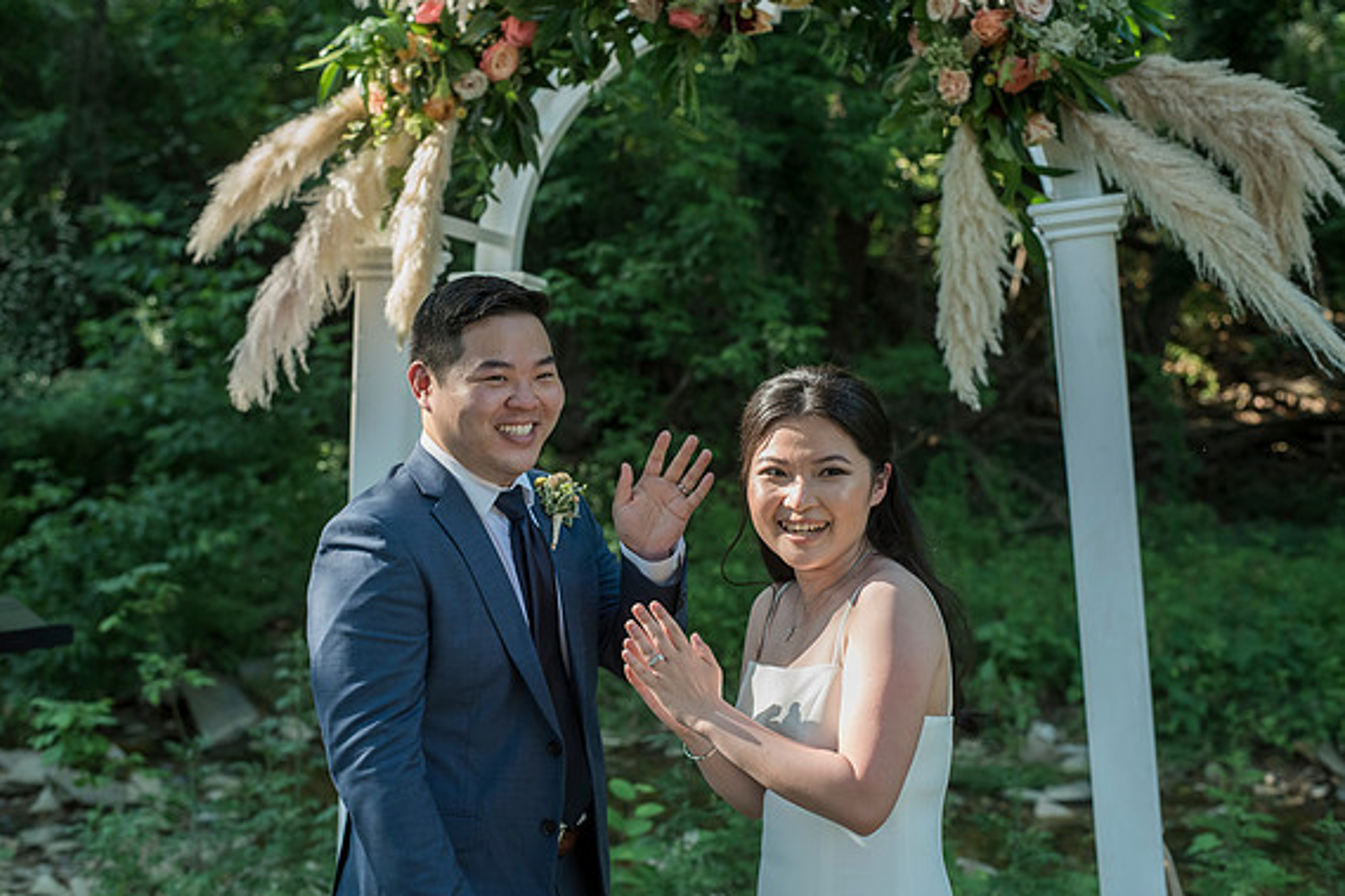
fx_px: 1905
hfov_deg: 38.9
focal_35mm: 51
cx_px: 664
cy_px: 443
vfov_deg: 26.5
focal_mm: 50
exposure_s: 1/1000
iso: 1000
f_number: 4
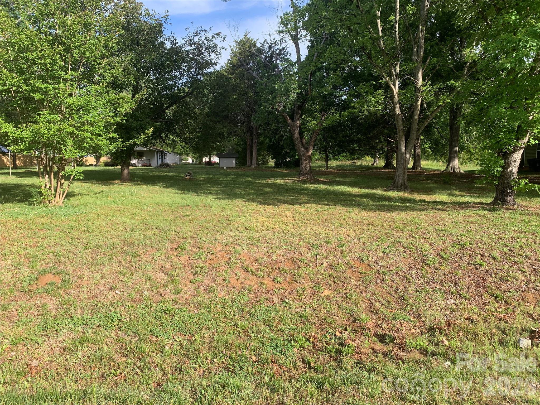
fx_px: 406
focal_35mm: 26
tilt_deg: -4.8
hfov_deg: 67.3
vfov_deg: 53.1
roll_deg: -1.6
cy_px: 202
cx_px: 270
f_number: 1.8
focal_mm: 4.25
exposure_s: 1/796
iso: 25
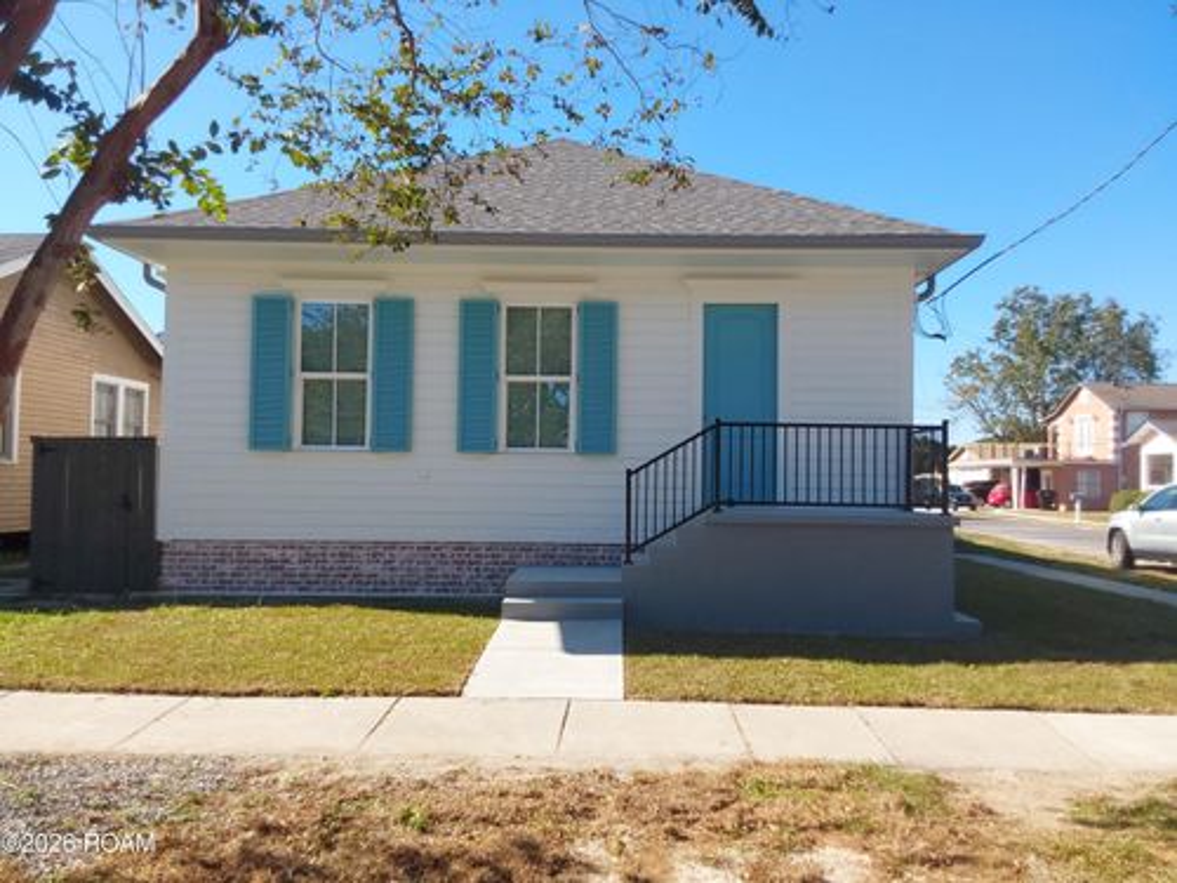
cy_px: 442
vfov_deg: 49.7
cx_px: 588
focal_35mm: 28
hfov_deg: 63.4
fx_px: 952
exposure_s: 1/1189
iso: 50
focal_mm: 2.91
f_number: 1.9
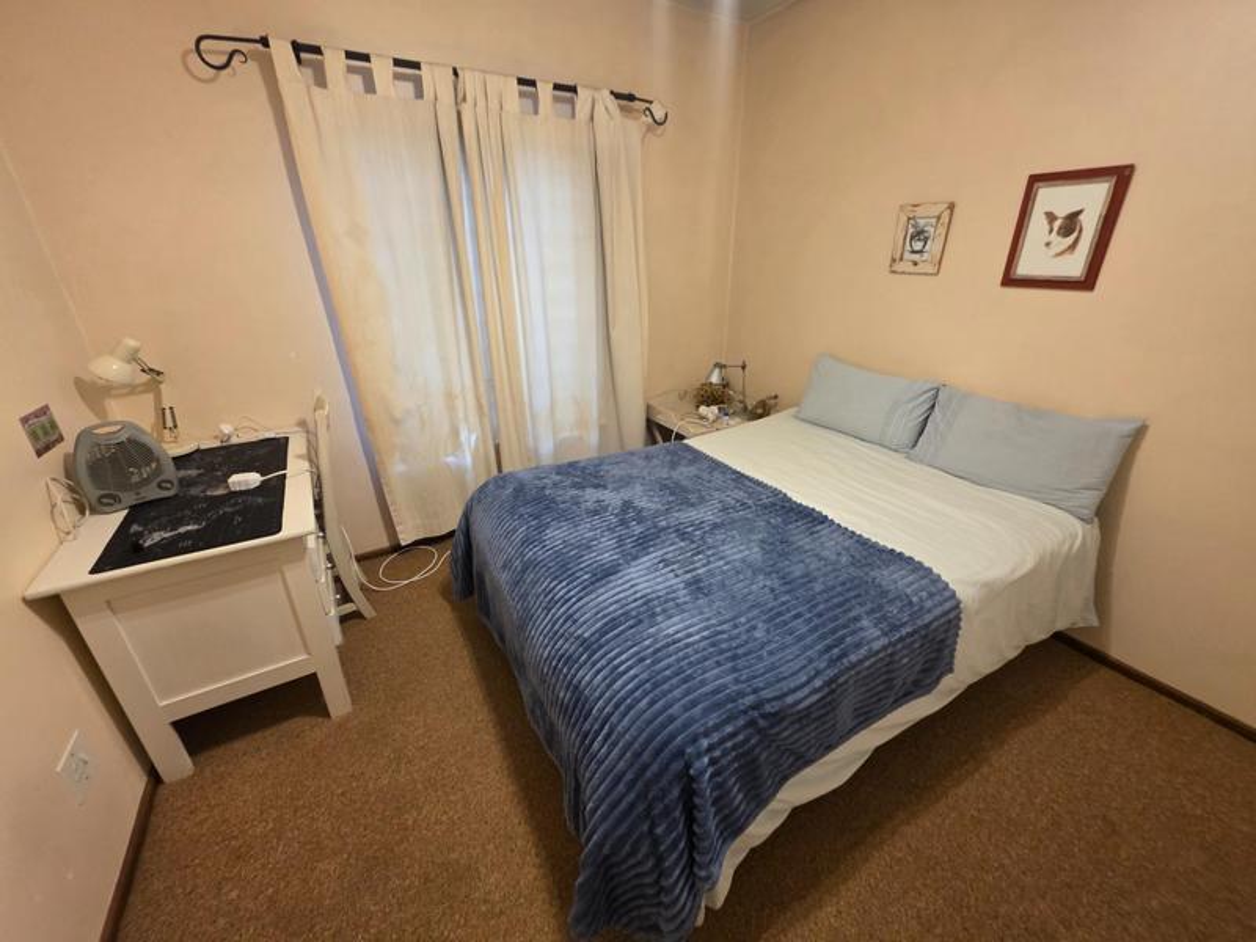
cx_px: 628
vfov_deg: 89.9
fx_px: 472
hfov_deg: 106.2
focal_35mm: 13
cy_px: 471
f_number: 1.9
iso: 400
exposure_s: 1/50
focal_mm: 2.2
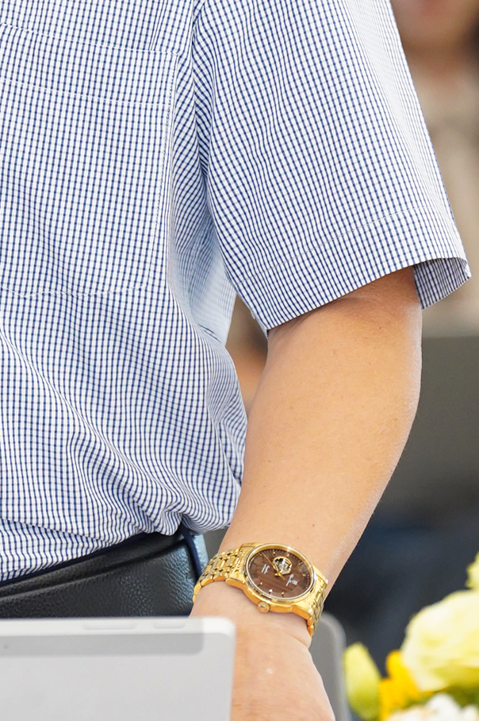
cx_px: -159
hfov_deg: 2.7
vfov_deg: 4.1
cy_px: -17
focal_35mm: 507
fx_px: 10134
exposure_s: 1/160
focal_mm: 153
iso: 2000
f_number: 2.8
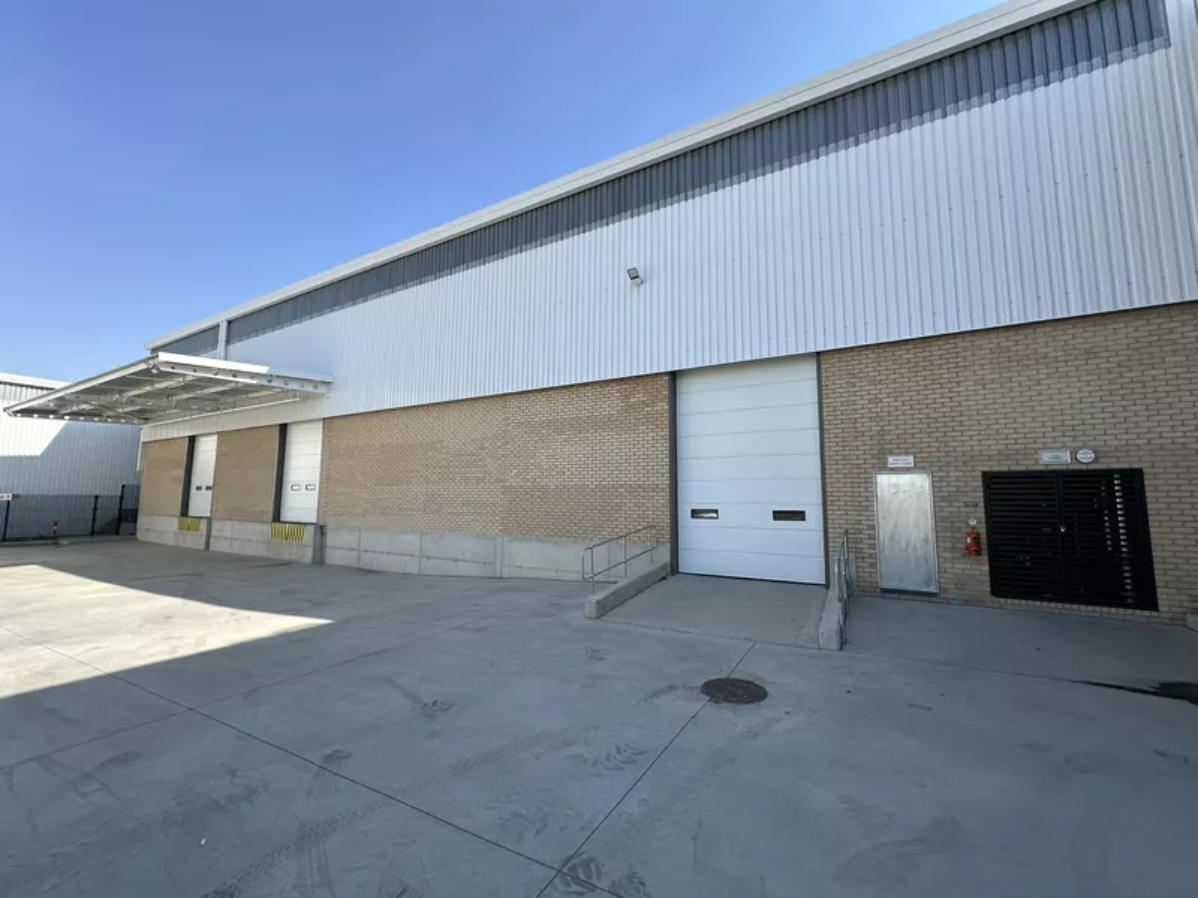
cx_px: 599
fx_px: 485
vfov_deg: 85.7
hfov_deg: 102.1
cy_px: 449
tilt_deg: +5.5
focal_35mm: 14
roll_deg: -0.3
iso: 50
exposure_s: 1/972
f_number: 2.2
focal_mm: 2.22
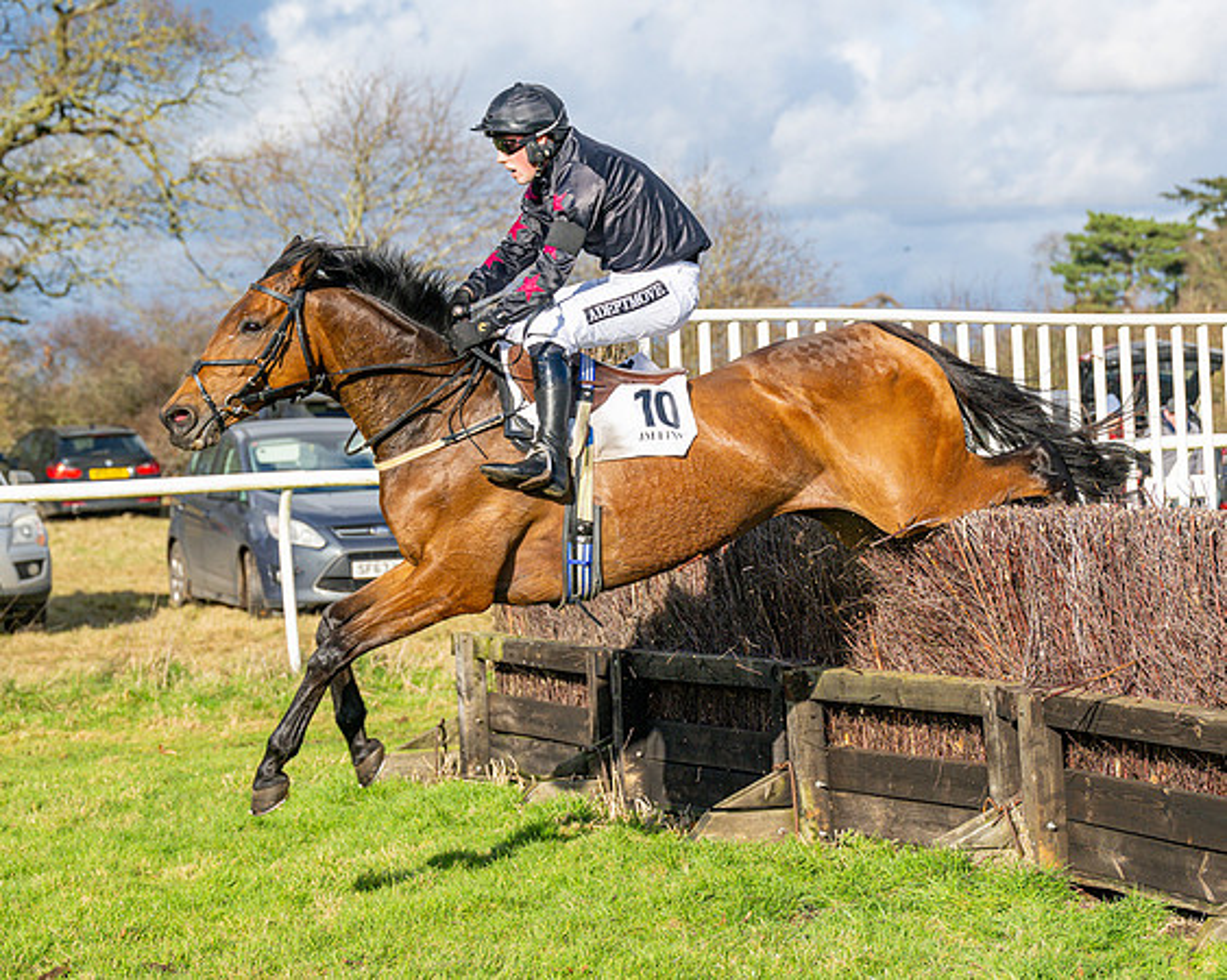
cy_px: 482
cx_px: 944
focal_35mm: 116
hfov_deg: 16.5
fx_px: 4201
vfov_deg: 13.3
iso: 200
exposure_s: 1/2500
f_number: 4
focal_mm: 70
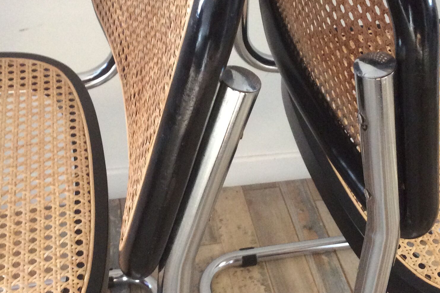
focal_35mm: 58
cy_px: 117
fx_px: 709
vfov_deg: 23.3
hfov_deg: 34.4
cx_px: 249
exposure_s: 1/25
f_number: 2.4
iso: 200
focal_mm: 3.3
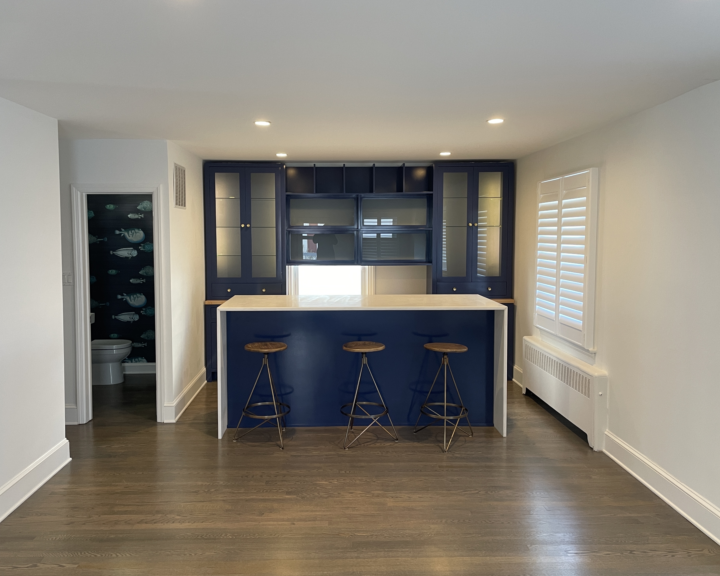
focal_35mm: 28
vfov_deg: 51.5
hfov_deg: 62.1
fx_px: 597
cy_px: 280
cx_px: 333
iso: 125
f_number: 1.6
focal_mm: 4.2
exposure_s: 1/60
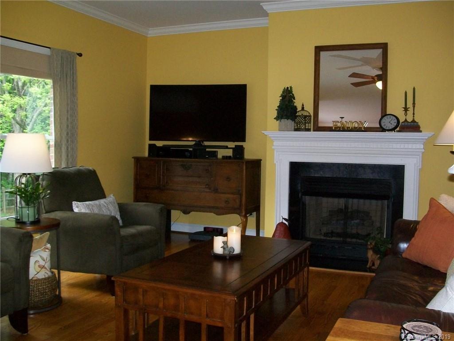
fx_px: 472
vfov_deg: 39.7
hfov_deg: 51.4
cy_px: 170
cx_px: 227
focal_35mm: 36
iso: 160
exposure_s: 1/60
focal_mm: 6
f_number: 2.7
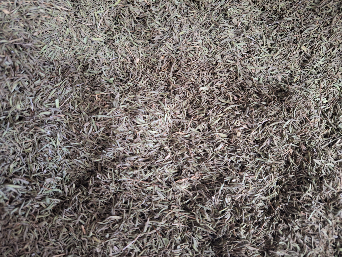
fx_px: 227
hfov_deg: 73.9
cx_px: 171
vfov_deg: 58.9
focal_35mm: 23
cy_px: 128
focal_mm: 5.54
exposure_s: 1/25
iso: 400
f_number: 1.8
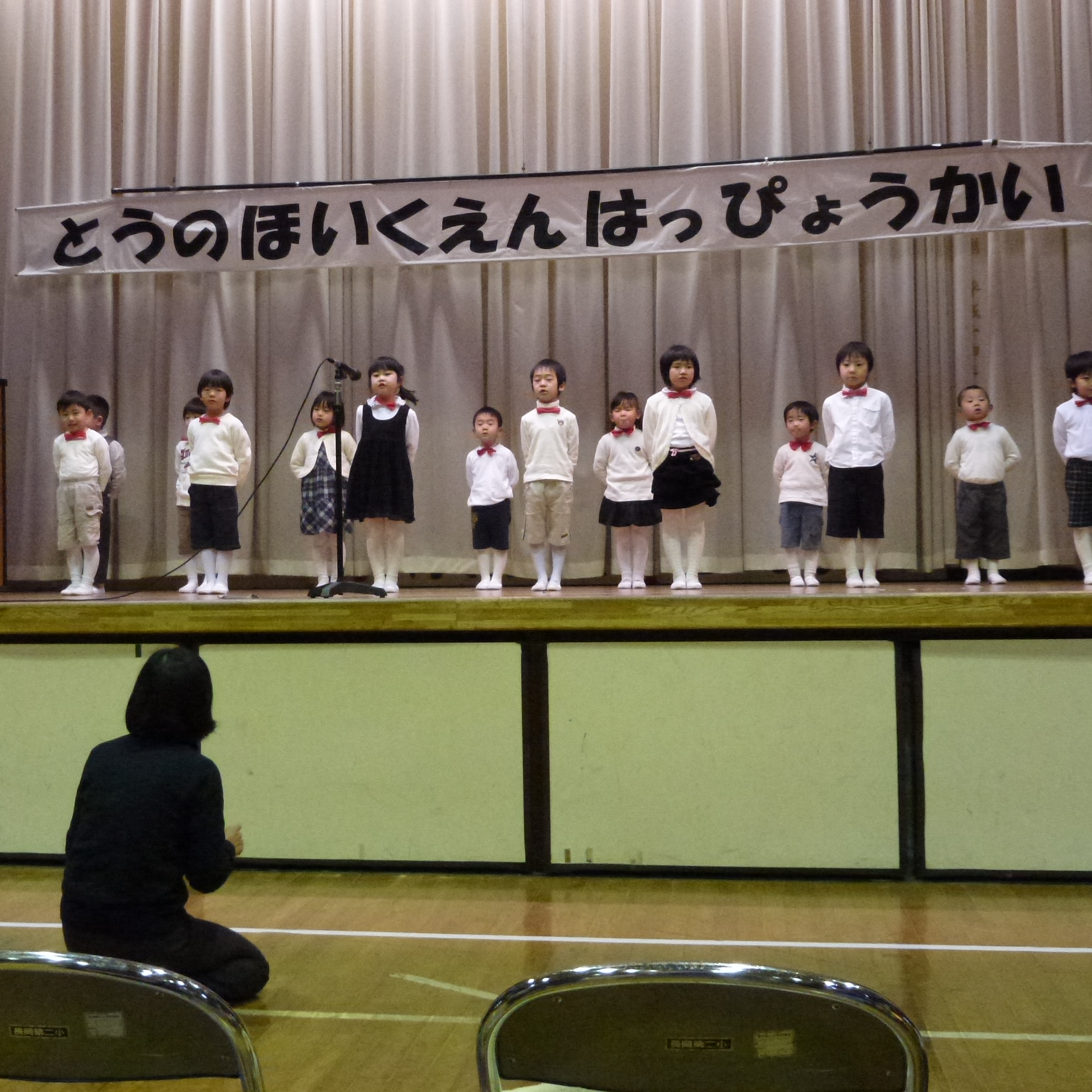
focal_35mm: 45
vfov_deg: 37.6
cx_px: 434
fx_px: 1606
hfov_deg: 37.4
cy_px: 545
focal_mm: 6.8
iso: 800
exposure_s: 1/40
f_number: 3.8
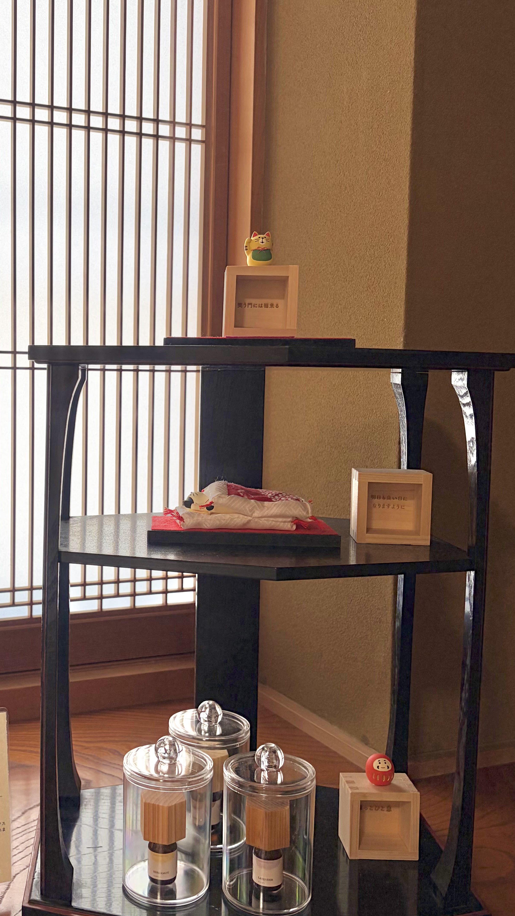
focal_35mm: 38
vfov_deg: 52.8
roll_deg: -0.5
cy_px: 441
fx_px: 923
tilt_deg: -4.7
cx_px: 121
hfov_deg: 30.6
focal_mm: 5.96
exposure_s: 1/151
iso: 32
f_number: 1.6
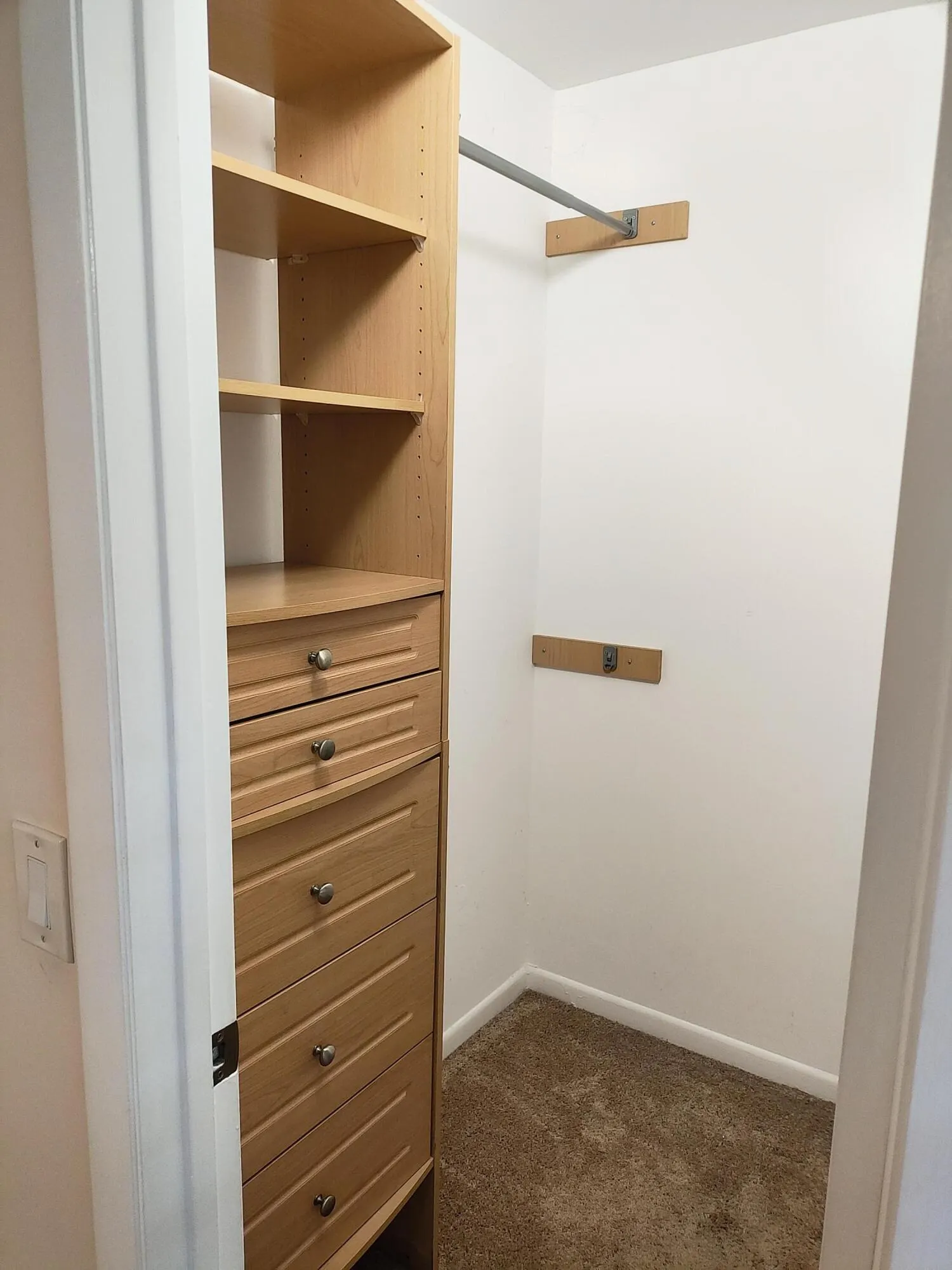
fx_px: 917
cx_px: 476
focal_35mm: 25
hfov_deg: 54.9
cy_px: 635
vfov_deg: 69.4
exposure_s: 1/60
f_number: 1.7
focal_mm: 4.71
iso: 622
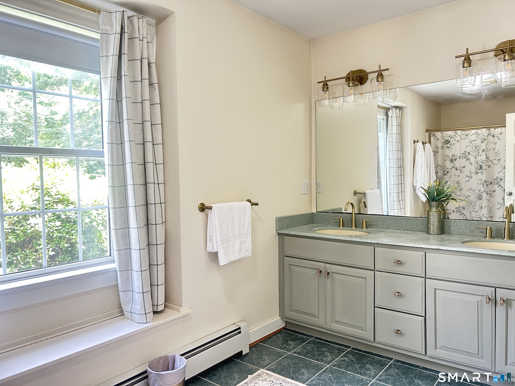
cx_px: 258
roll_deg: +0.7
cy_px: 193
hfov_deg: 67.3
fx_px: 387
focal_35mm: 26
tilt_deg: -2.5
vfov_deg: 53.1
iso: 320
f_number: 1.5
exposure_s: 1/60
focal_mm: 5.7
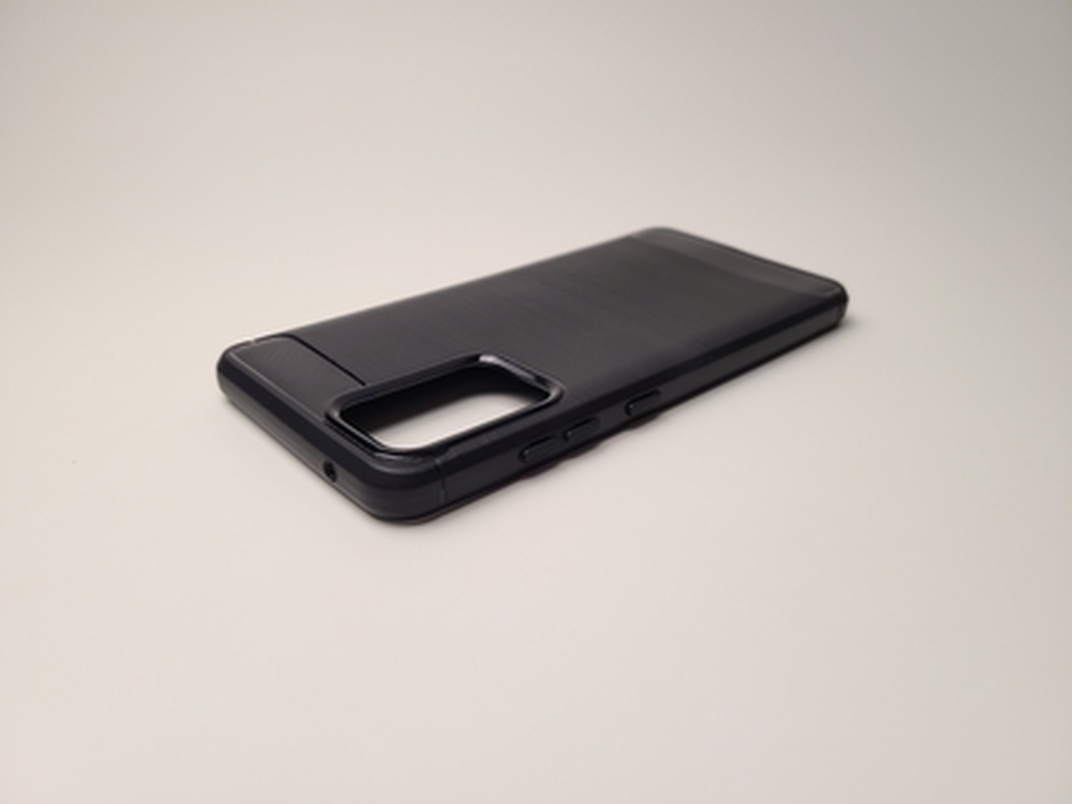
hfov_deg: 67.3
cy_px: 402
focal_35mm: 26
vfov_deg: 53.1
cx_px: 536
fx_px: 805
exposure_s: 1/100
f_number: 1.8
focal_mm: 5.4
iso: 80
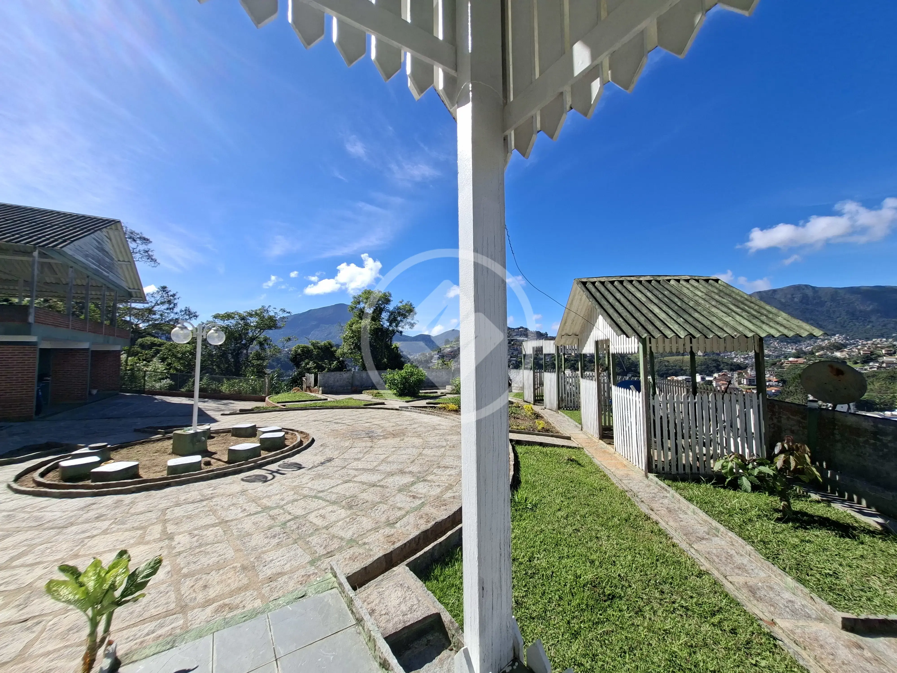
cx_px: 448
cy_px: 336
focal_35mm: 13
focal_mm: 1.74
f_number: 2.2
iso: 40
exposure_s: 1/1124
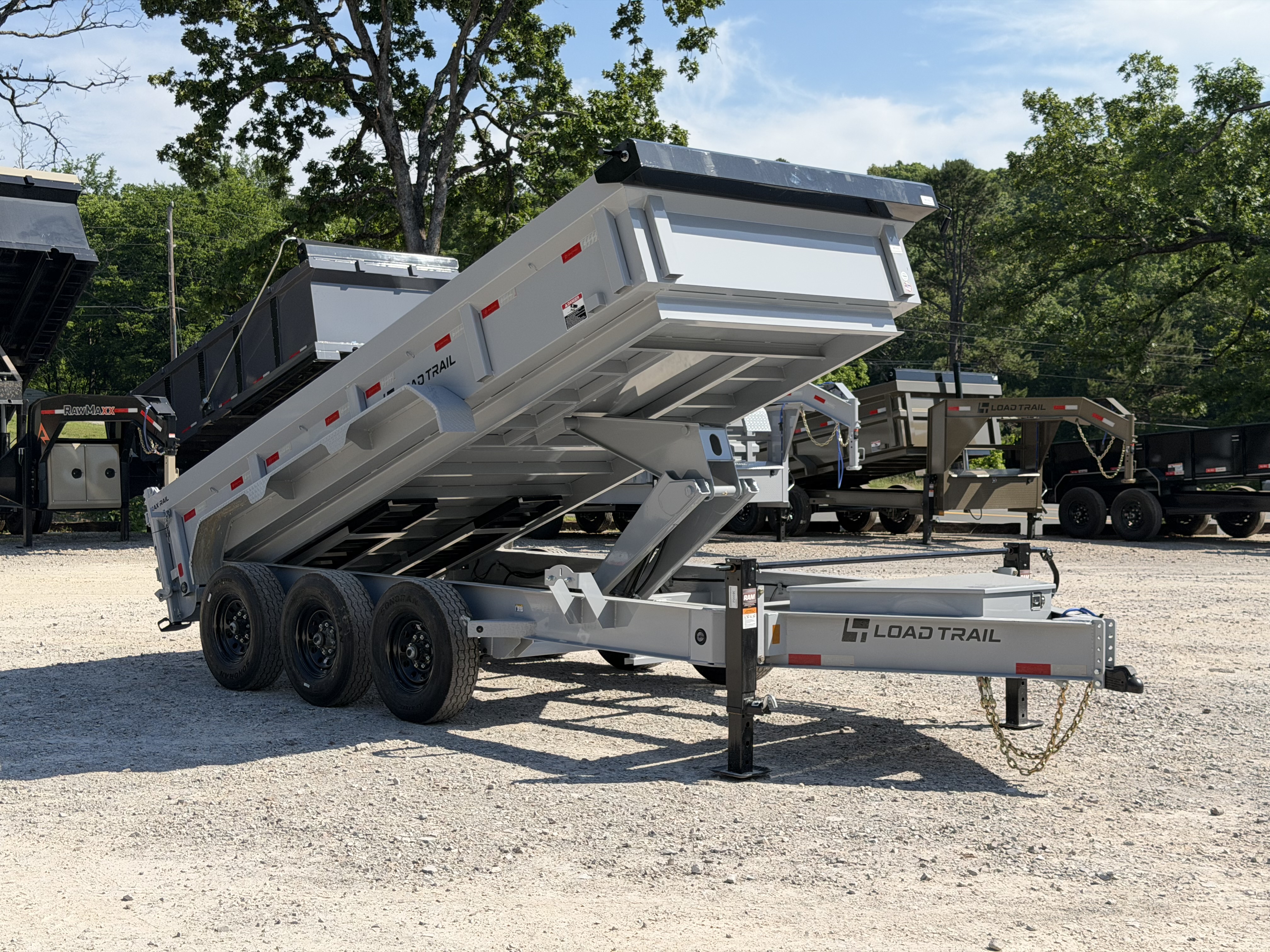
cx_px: 635
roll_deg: +0.7
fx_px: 1761
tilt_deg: -1.6
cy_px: 476
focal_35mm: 48
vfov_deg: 30.3
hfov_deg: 39.7
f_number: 1.78
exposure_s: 1/4878
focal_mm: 6.76
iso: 80
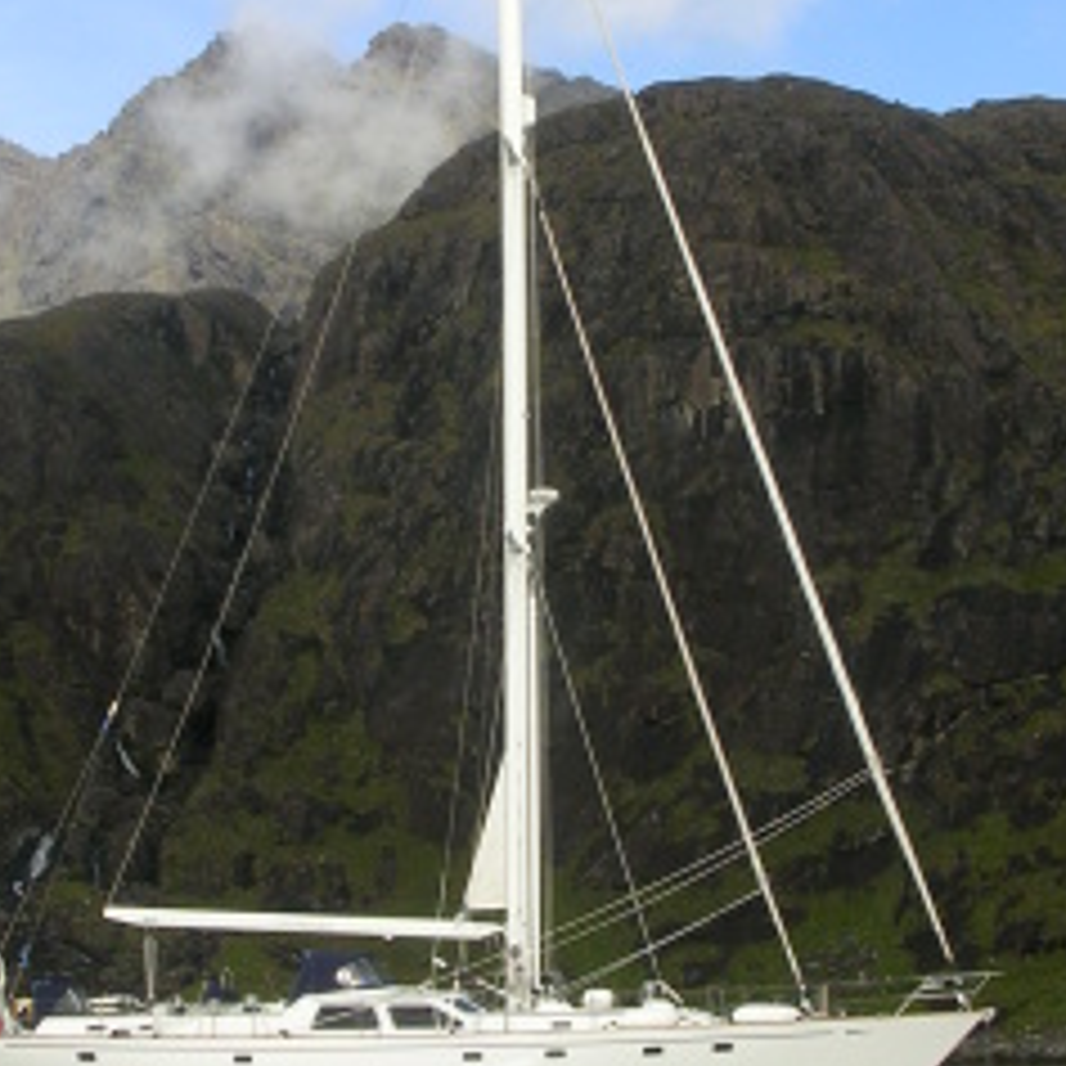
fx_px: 3066
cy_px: 526
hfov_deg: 19.7
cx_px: 504
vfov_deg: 19.7
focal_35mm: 88
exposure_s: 1/207
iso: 50
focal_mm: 7.1
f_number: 6.1
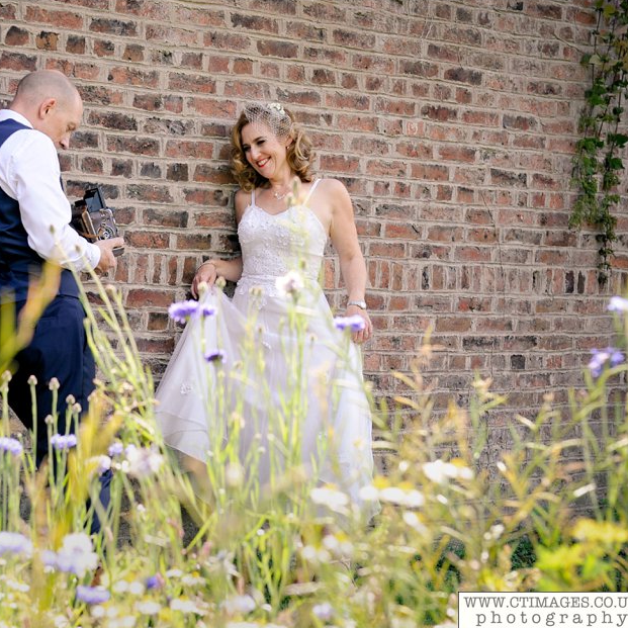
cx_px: 170
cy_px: 313
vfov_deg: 19.3
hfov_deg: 19.2
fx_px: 1847
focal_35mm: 90
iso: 320
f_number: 7.1
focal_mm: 70
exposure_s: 1/200
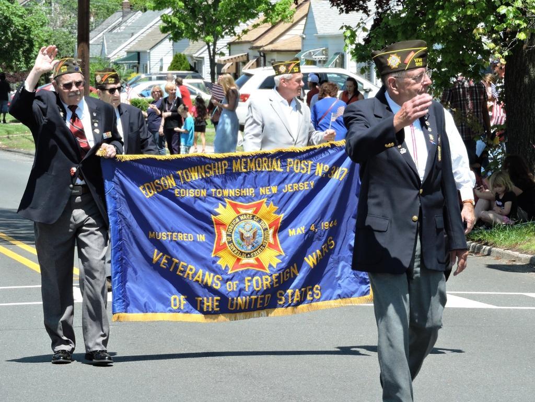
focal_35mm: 200
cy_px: 201
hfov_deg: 9.9
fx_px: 3091
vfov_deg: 7.4
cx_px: 268
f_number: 5.3
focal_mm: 35.8
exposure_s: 1/250
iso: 100
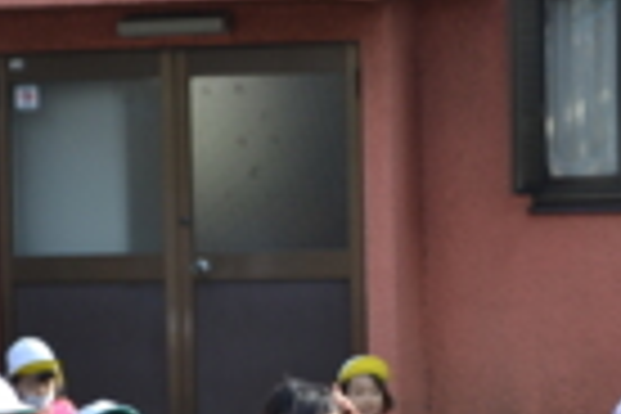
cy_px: 389
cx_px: 243
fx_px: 4113
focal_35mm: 238
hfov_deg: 8.6
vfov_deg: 5.8
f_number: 5.6
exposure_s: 1/125
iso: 140
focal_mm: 55
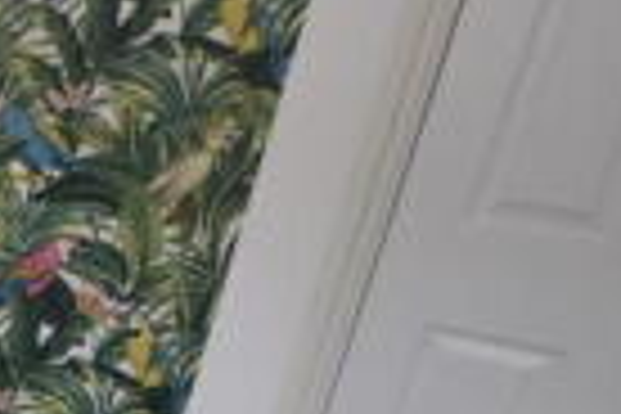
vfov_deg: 18.6
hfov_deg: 18.5
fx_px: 1225
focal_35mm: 71
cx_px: -623
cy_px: 434
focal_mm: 10
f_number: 4
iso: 400
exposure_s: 1/13
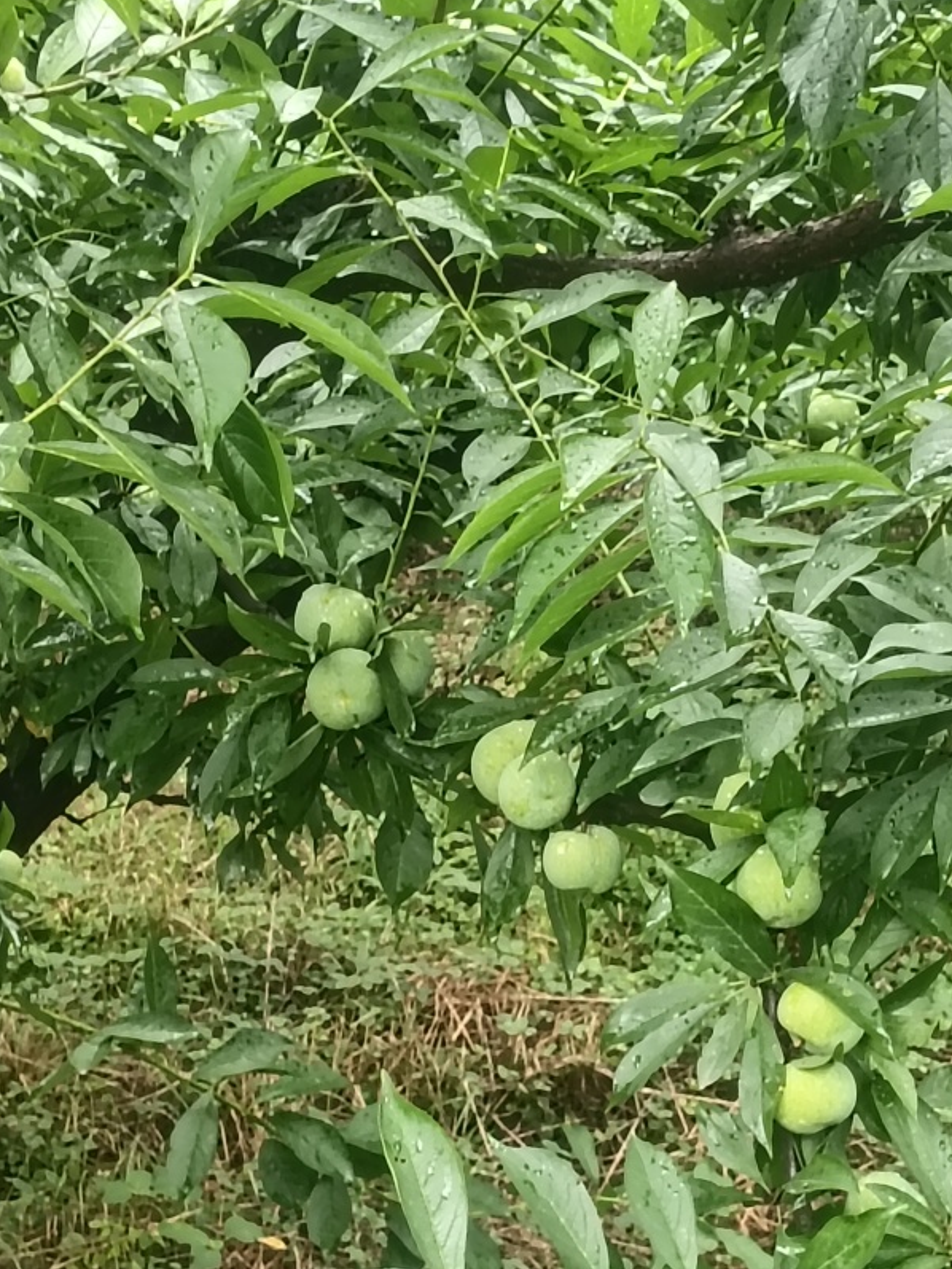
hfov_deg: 15.6
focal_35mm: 95
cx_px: 584
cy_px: 692
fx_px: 3483
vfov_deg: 20.6
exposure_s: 1/33.3
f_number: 1.8
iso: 221
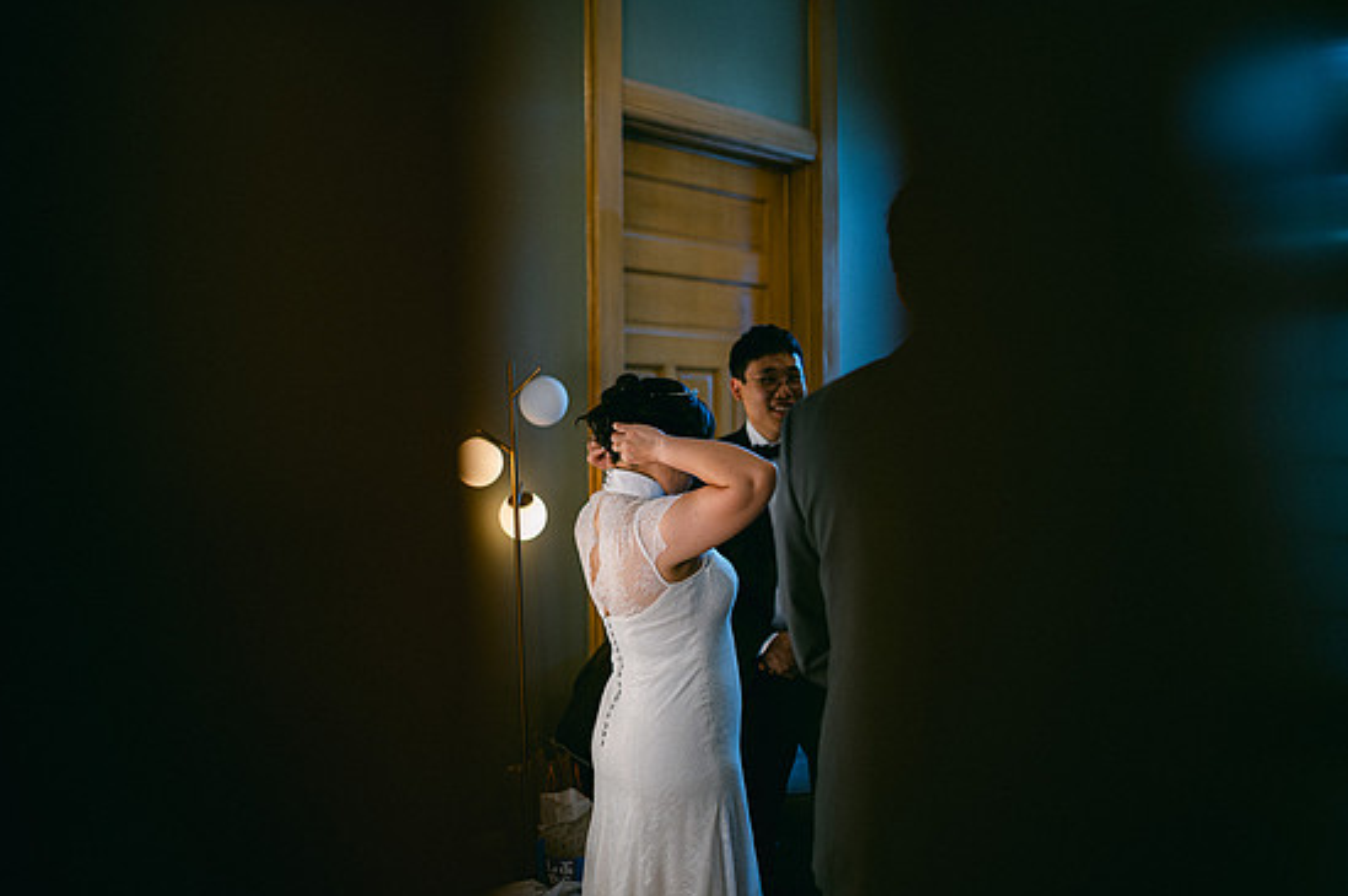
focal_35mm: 37
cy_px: 471
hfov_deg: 51.9
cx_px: 643
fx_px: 1384
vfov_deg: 35.9
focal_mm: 35
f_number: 1.4
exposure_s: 1/125
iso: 560
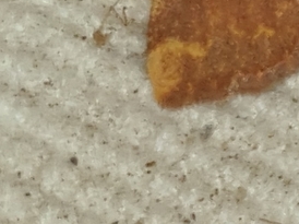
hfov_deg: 22.9
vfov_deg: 16.8
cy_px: -91
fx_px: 699
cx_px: 317
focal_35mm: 81
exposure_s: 1/2611
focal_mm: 4.3
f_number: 1.5
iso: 50
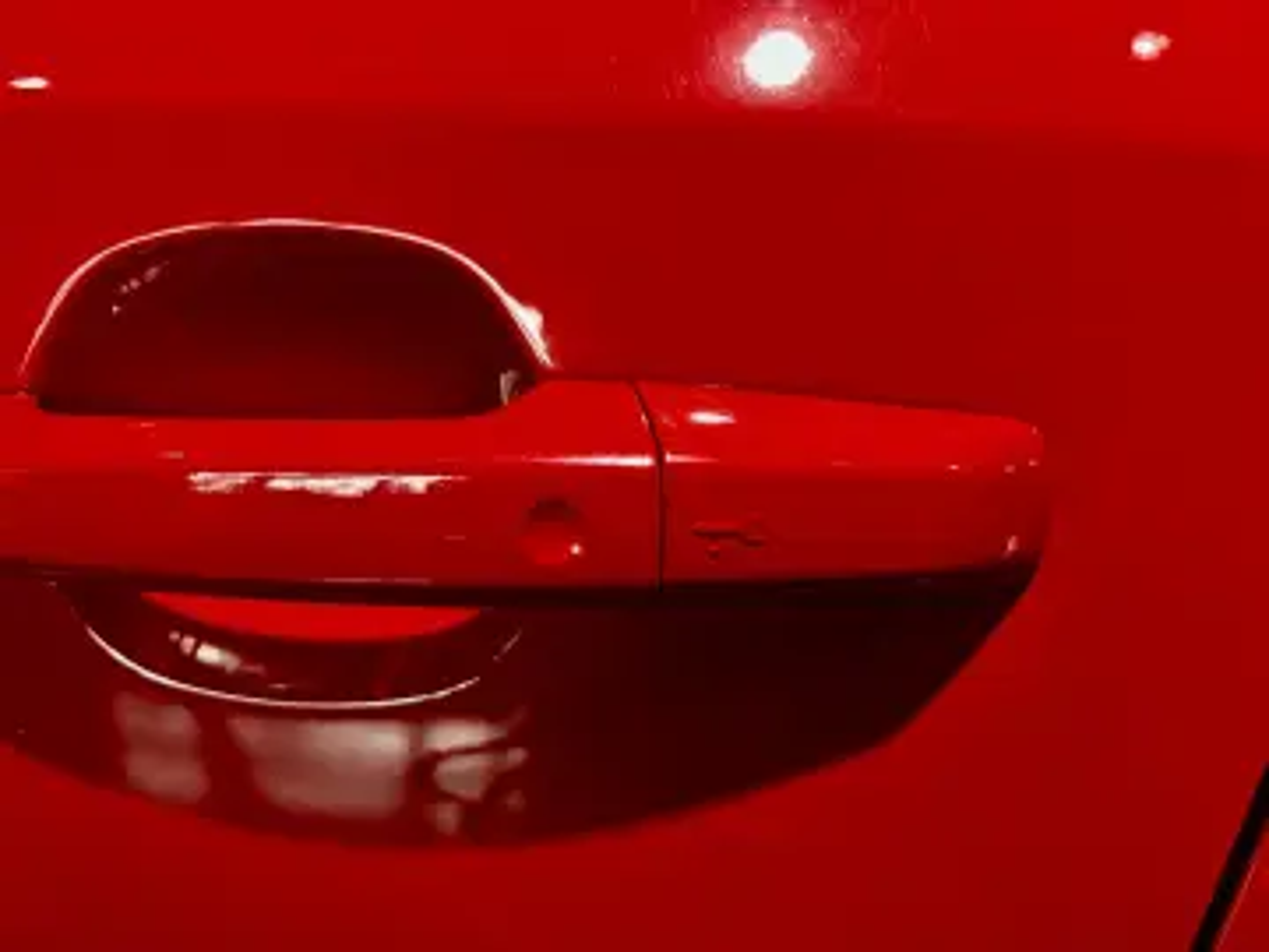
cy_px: 476
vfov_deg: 56.8
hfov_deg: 71.6
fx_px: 880
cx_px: 634
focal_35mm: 24
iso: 250
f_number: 1.78
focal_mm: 6.86
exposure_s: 1/64
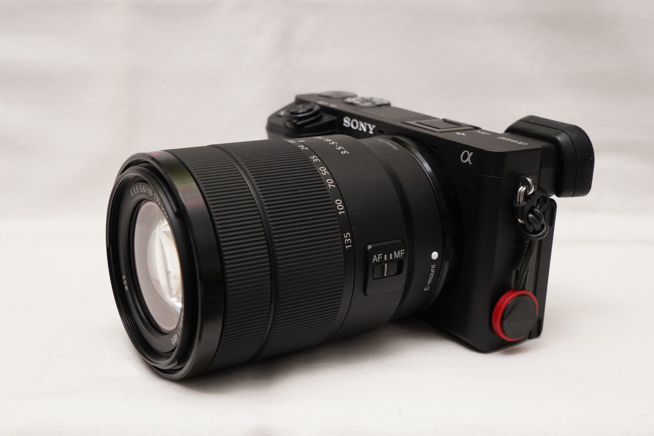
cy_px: 218
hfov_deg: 41.1
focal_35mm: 48
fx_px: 872
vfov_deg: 28.1
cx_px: 327
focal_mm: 32
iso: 800
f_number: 8
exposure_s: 1/60
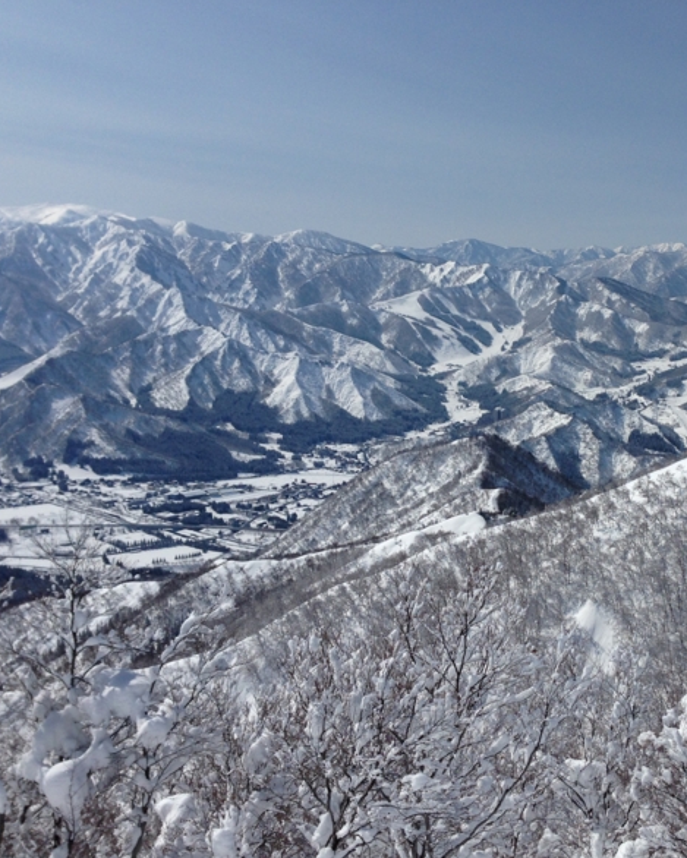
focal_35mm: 44
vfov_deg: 42.0
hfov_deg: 33.7
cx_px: 488
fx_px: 1118
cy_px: 436
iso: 50
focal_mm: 4.12
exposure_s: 1/6803
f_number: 2.4
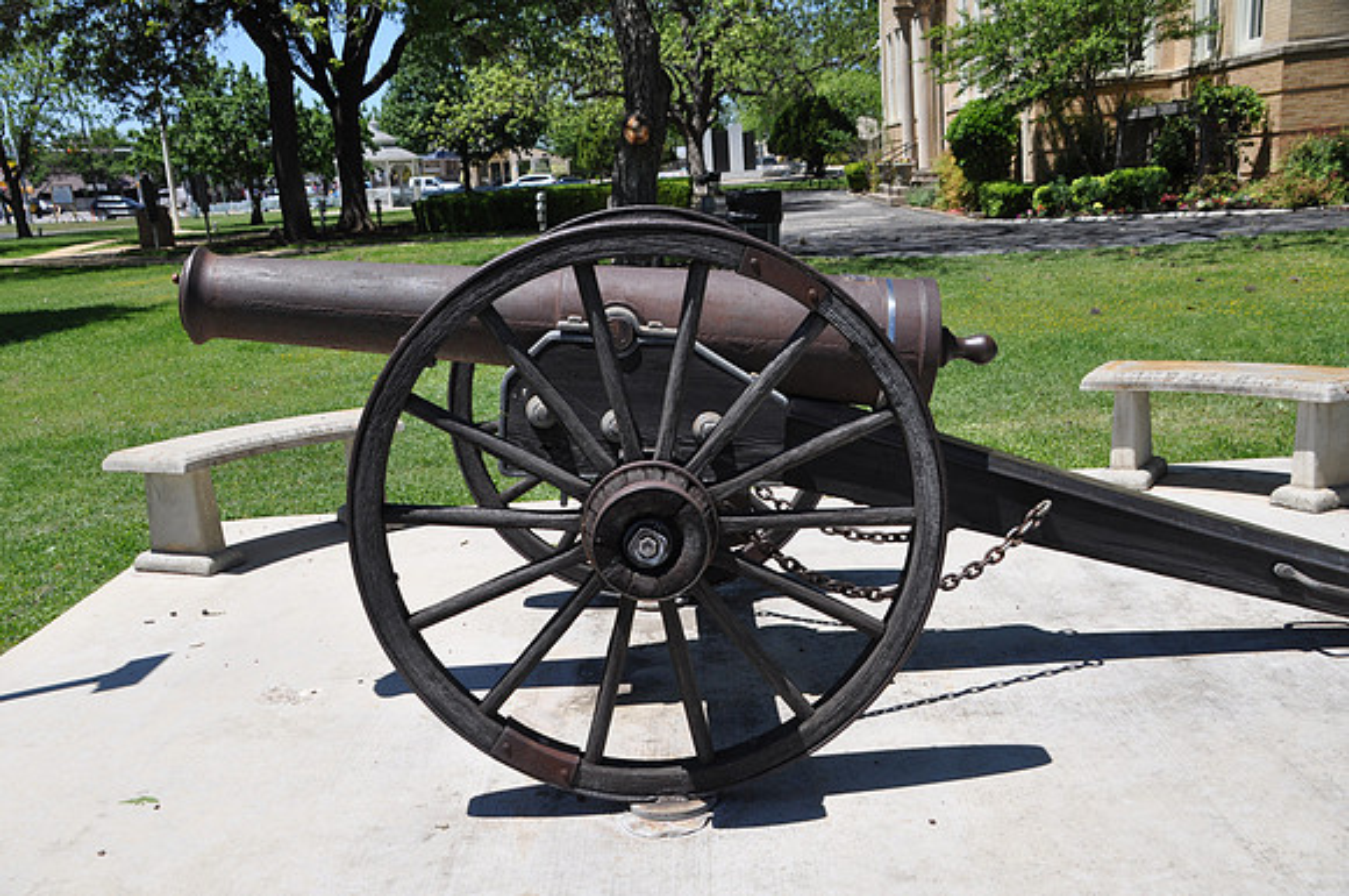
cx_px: 674
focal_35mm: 39
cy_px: 448
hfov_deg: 49.6
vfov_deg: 34.1
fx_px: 1459
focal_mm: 26
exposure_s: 1/250
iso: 200
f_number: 8
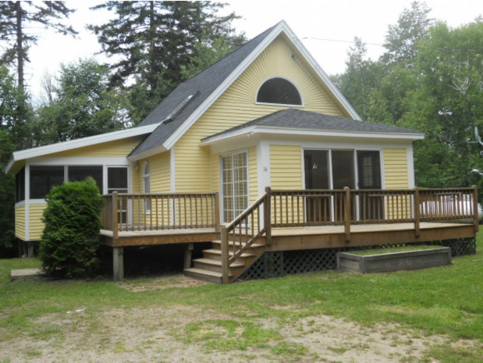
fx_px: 530
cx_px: 242
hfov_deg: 49.0
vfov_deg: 37.8
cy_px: 182
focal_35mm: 38
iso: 80
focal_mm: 6.9
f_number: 3.9
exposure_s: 1/200
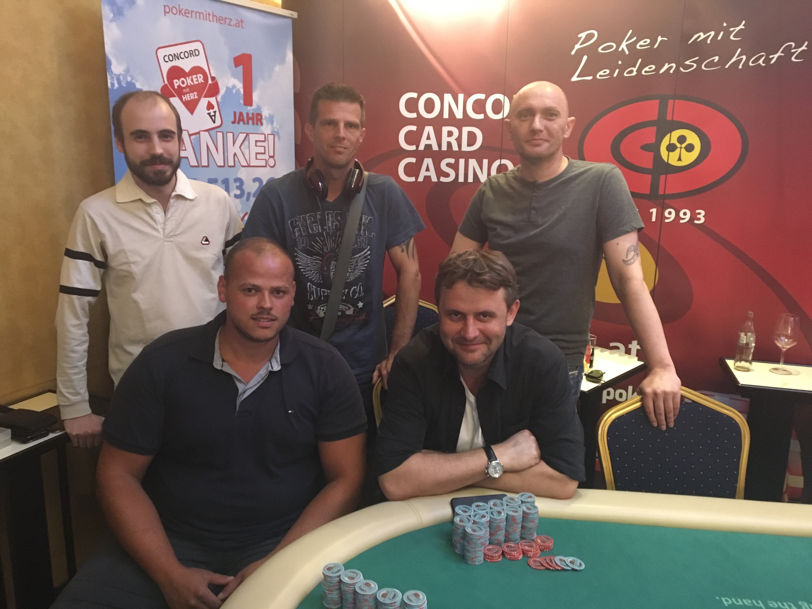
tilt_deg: -12.1
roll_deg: -1.5
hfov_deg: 61.7
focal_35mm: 29
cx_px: 406
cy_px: 304
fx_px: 680
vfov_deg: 48.2
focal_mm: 4.15
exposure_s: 1/17
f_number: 2.2
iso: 500
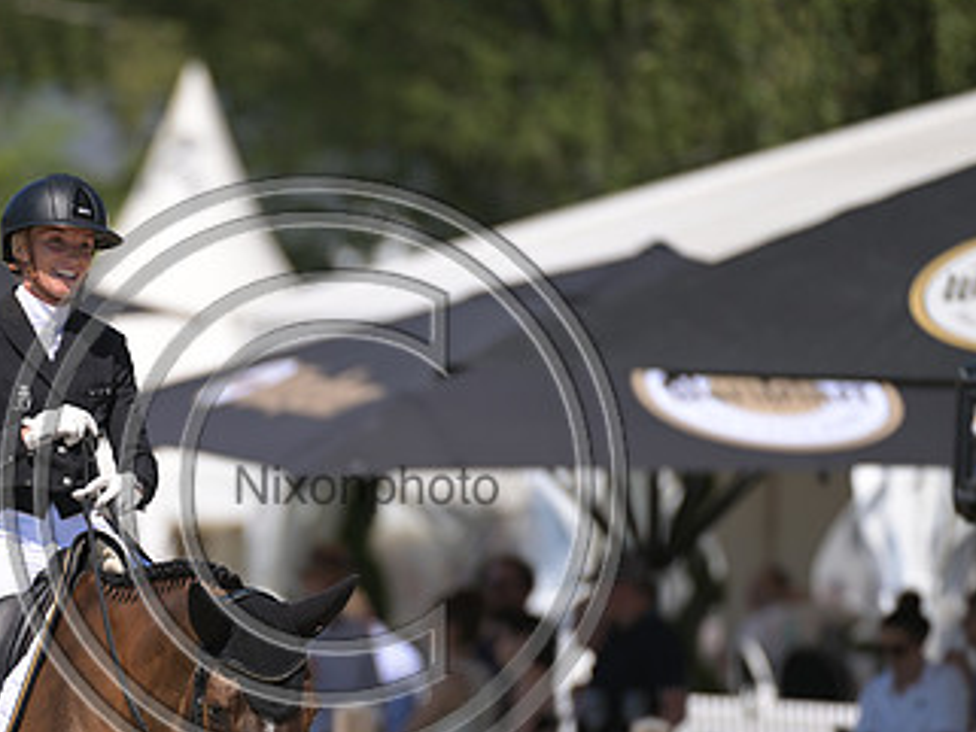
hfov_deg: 2.9
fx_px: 19603
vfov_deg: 2.1
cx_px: 280
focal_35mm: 695
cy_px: 445
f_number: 5
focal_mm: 400
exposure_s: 1/1250
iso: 160
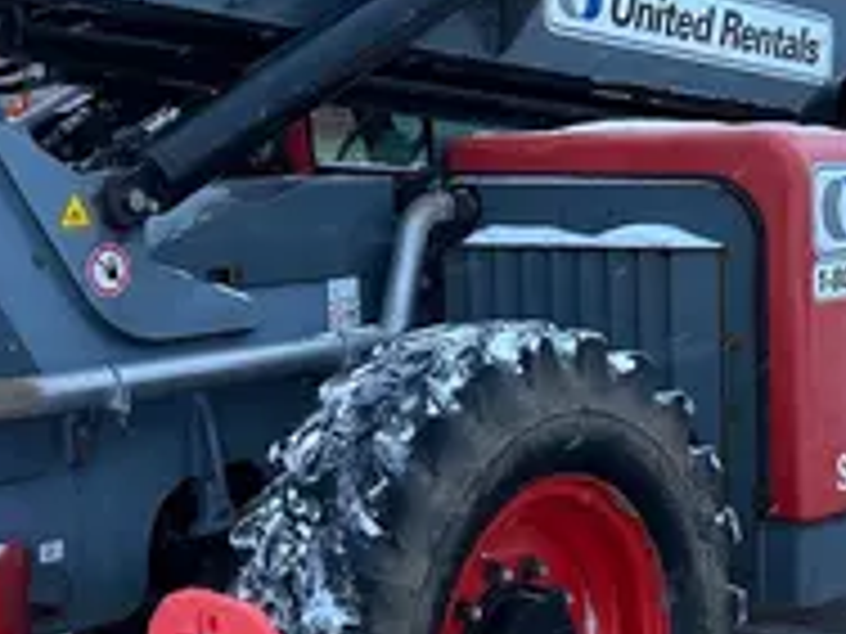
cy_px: 290
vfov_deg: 19.4
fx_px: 1857
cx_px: 369
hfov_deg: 25.6
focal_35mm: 76
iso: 250
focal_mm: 5.7
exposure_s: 1/60
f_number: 1.5
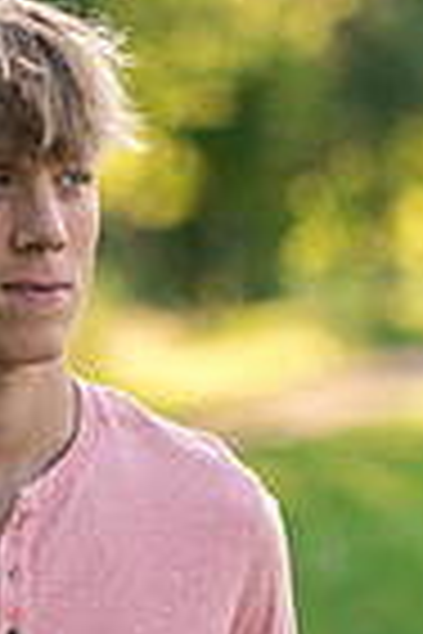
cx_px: 18
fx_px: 7014
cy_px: 396
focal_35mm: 398
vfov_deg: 5.2
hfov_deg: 3.5
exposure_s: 1/2500
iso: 800
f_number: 2.8
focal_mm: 125
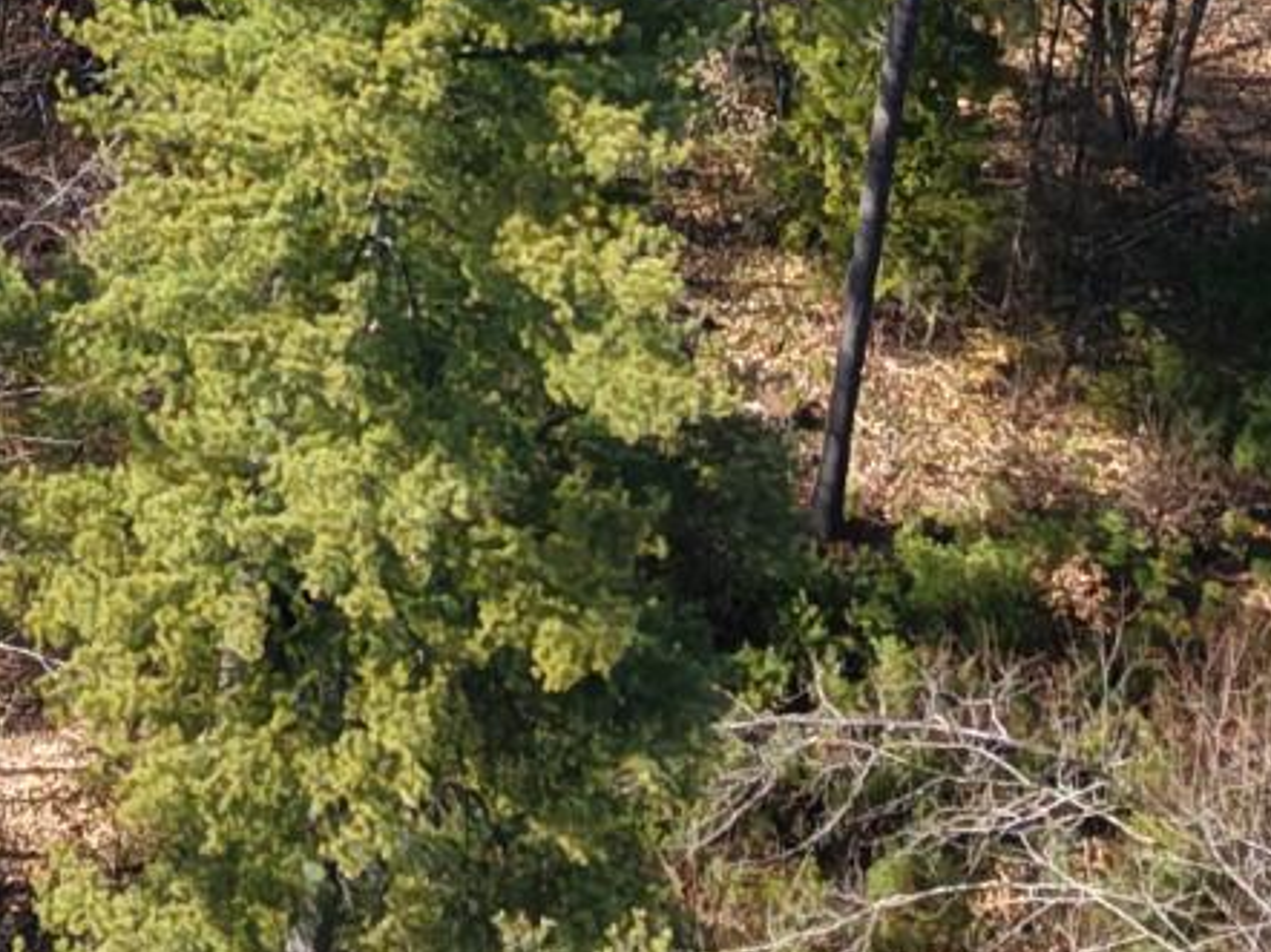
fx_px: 5982
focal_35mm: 163
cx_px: -569
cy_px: -1639
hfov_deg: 11.7
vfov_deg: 8.1
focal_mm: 8.67
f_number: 1.8
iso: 100
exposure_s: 1/1000
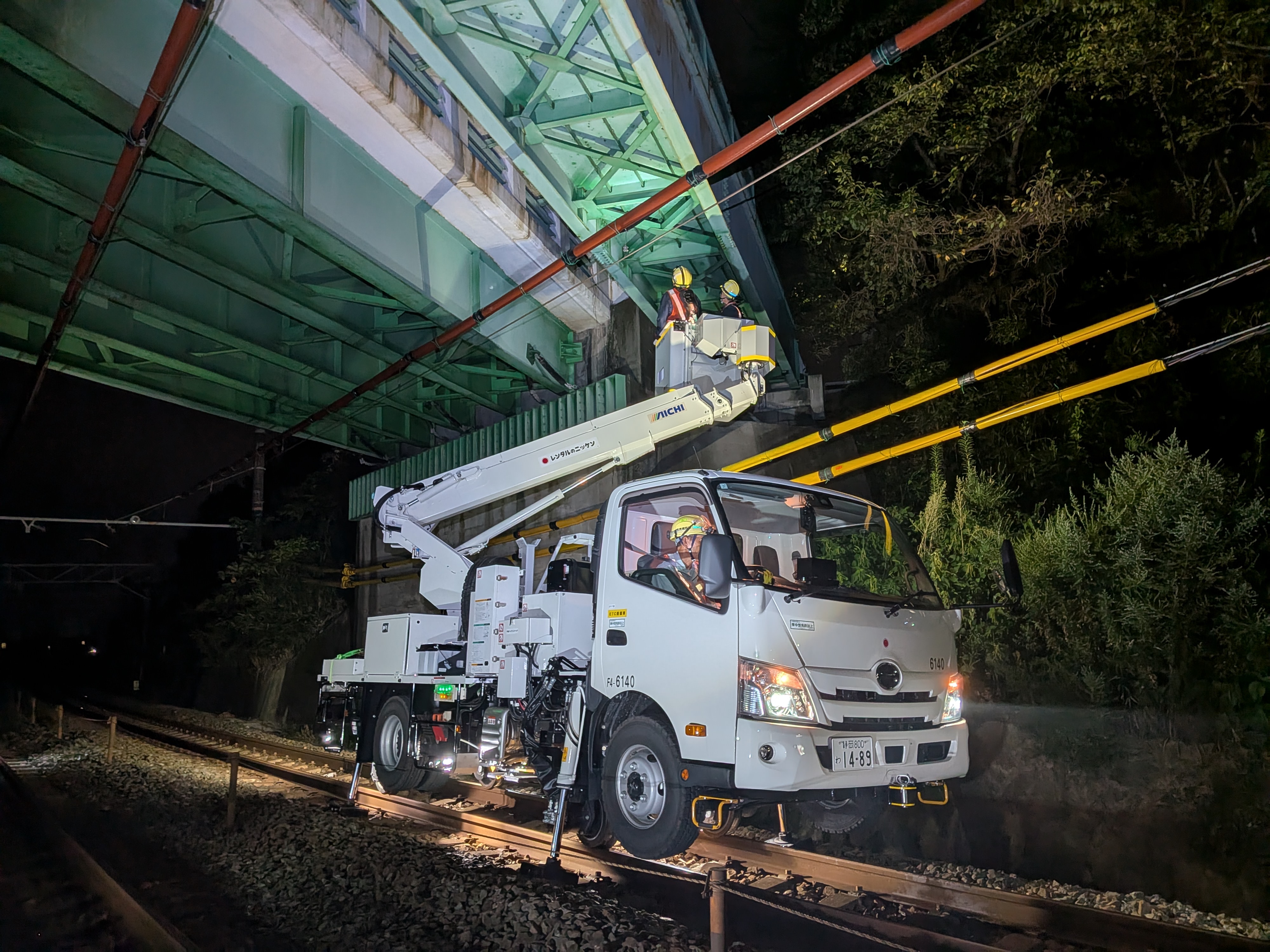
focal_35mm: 24
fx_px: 881
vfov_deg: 56.8
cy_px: 476
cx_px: 635
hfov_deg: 71.6
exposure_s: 1/32.7
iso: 32
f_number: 1.7
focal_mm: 4.53
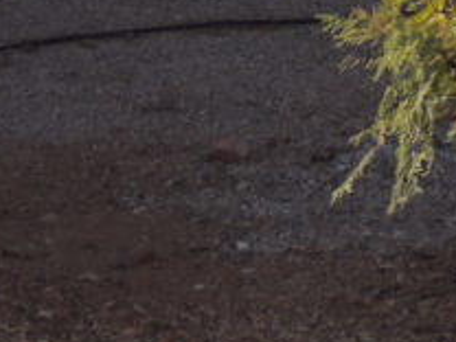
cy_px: -802
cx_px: 677
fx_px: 3346
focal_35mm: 254
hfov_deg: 7.7
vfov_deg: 5.4
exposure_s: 1/640
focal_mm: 5.8
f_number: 3.2
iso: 100
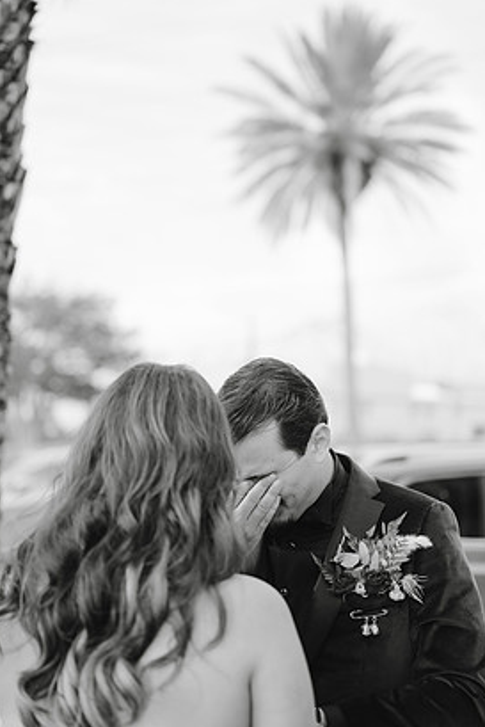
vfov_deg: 36.2
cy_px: 345
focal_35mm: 55
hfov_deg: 24.6
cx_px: 233
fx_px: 1110
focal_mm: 50
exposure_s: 1/800
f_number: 2
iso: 200
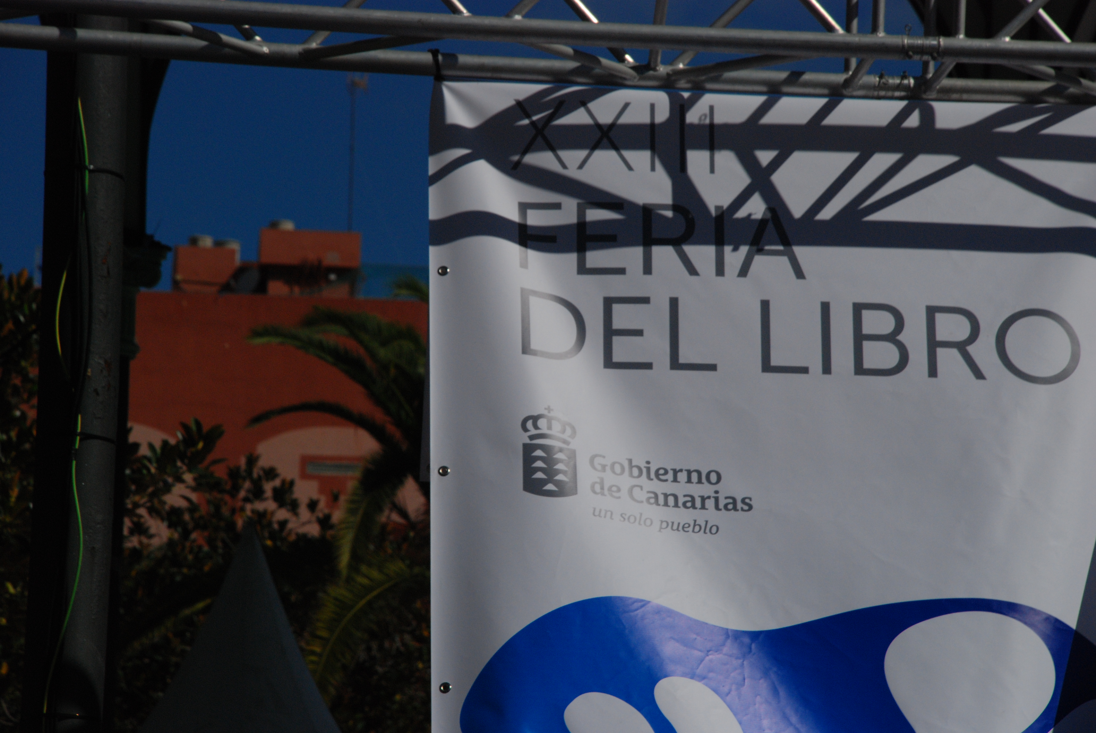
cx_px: 548
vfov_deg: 7.7
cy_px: 366
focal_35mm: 180
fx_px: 5487
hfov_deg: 11.4
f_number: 14
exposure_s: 1/3200
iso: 400
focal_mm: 120
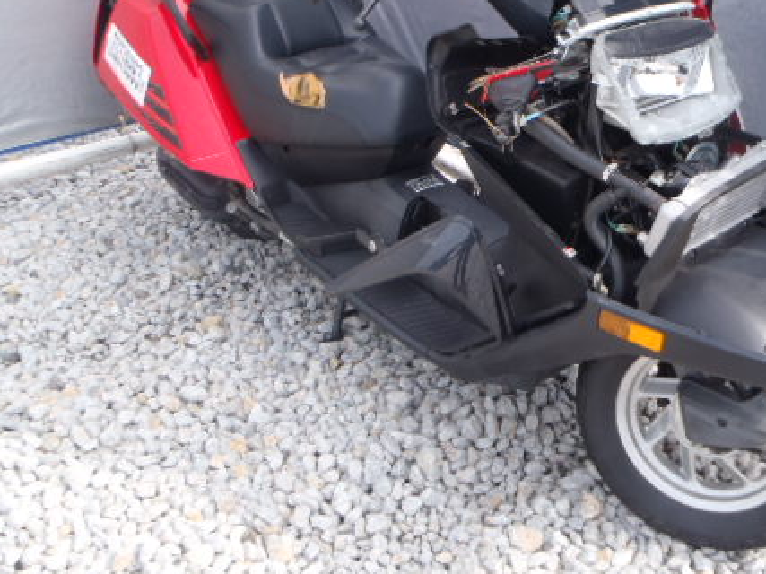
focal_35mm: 42
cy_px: 235
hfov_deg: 44.4
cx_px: 488
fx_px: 929
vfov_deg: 34.2
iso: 80
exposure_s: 1/160
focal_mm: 5
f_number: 4.5
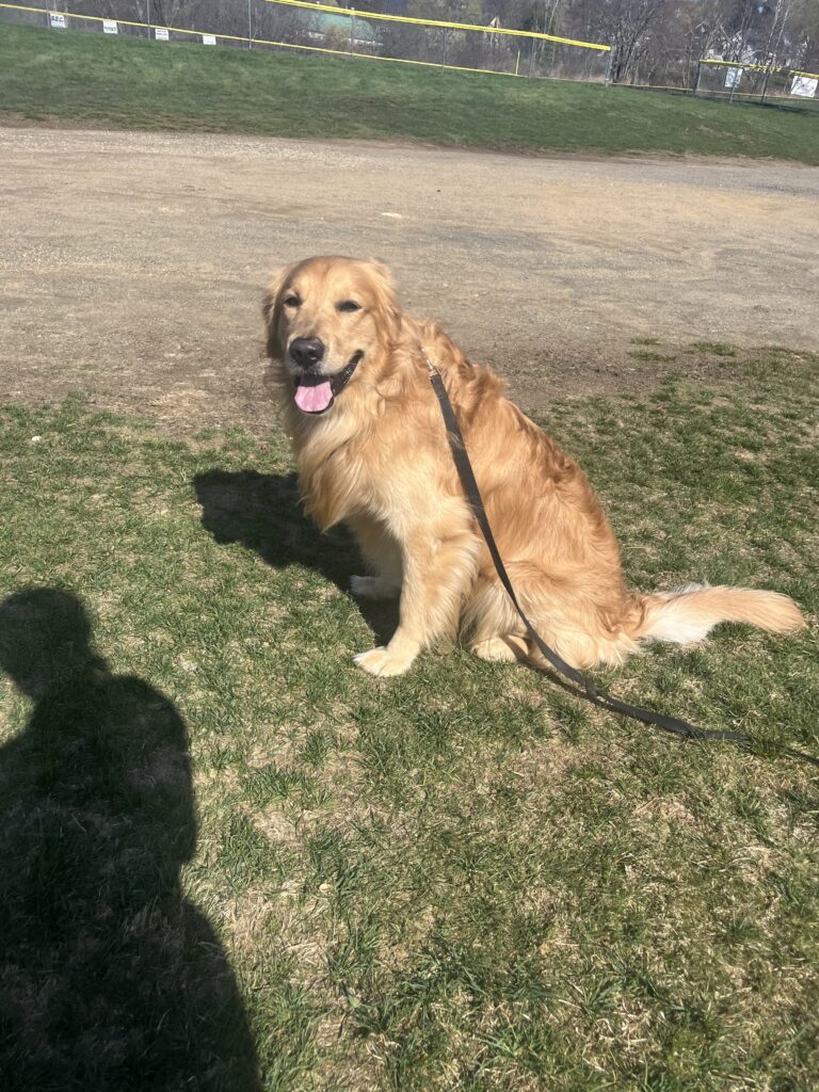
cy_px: 546
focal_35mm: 26
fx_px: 820
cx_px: 410
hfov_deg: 53.1
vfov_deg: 67.3
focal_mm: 5.1
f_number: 1.6
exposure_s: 1/3413
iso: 50
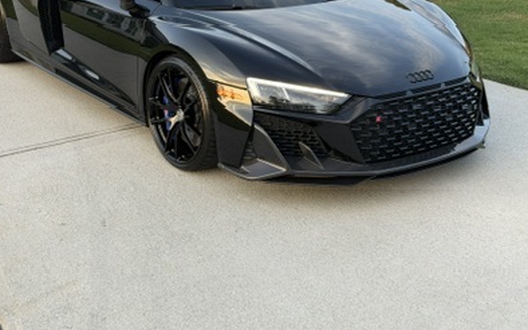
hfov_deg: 32.9
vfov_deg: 20.9
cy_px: 109
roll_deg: -0.4
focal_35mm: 62
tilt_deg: -17.3
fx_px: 892
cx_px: 224
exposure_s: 1/305
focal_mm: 6.76
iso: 80
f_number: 1.78
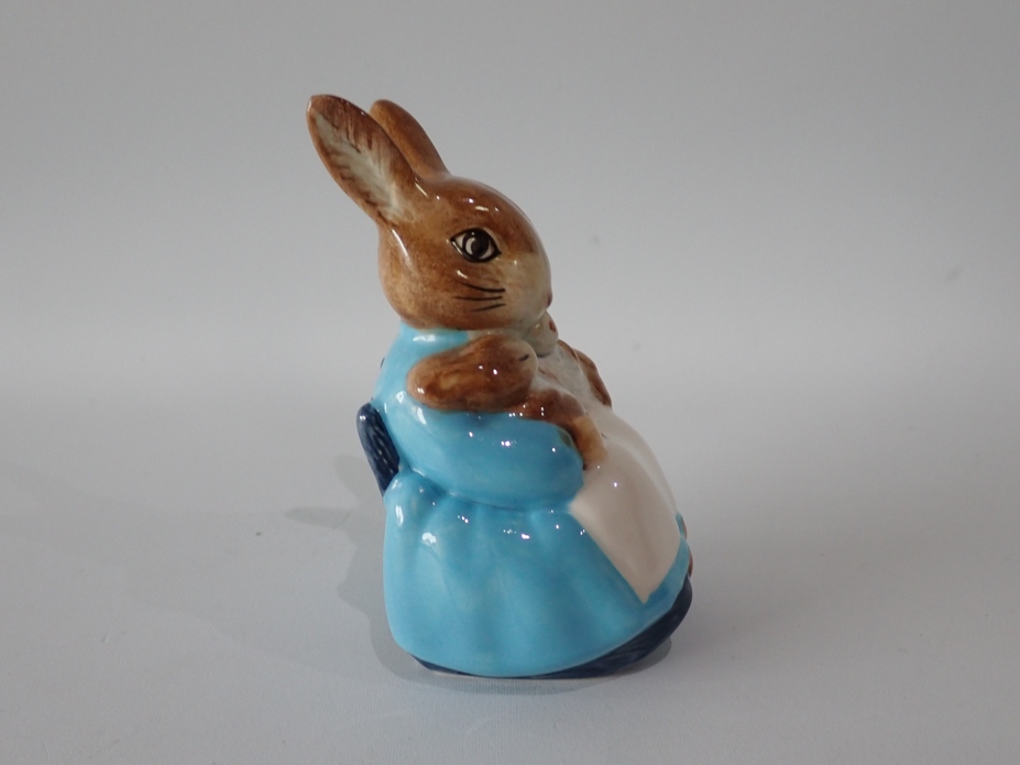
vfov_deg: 35.1
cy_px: 411
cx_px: 497
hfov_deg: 45.8
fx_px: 1208
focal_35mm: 41
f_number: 2.7
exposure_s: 1/80
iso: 200
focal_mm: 6.83
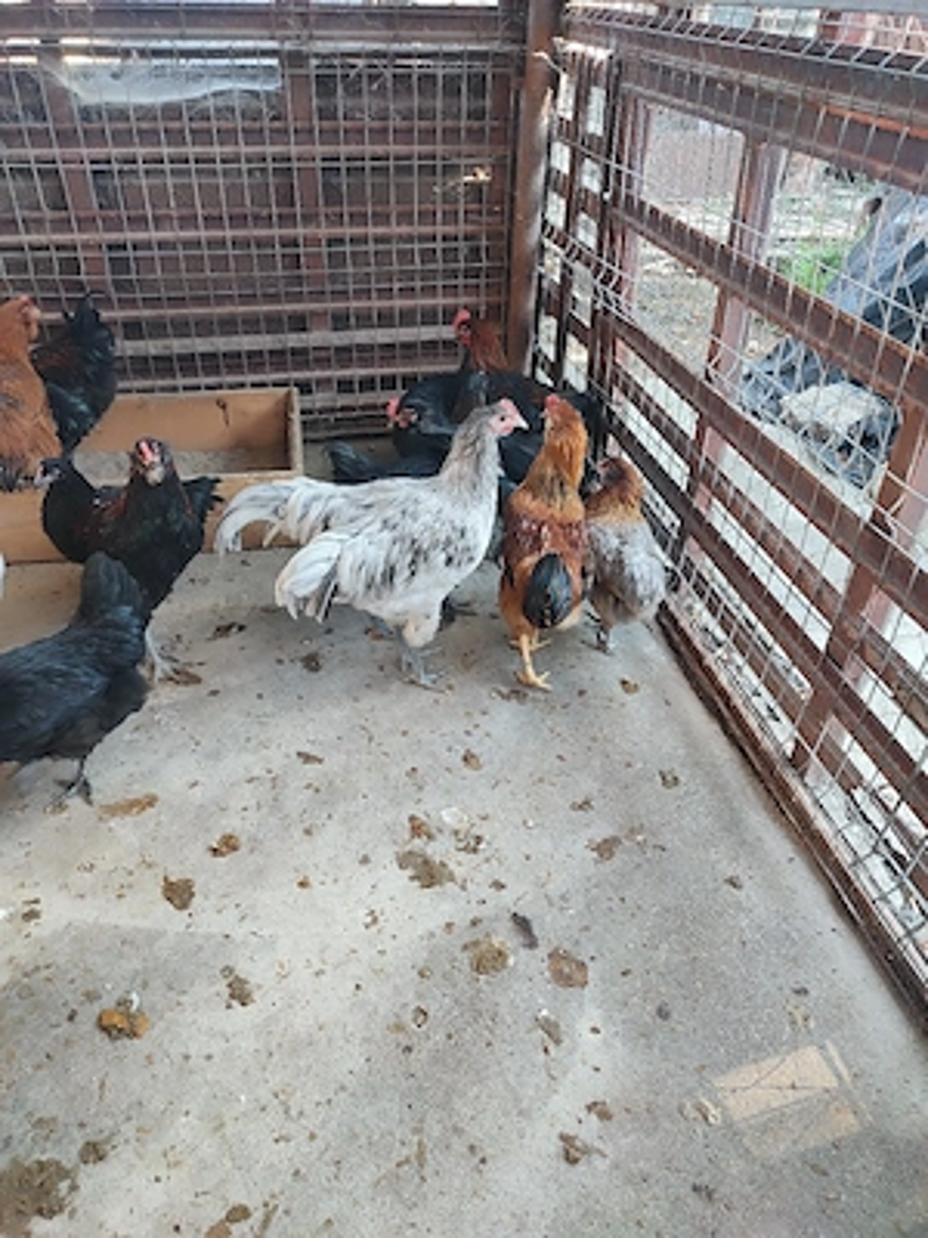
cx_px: 464
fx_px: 894
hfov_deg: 54.9
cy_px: 619
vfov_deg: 69.4
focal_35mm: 25
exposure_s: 1/33
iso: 250
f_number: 1.9
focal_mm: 6.04
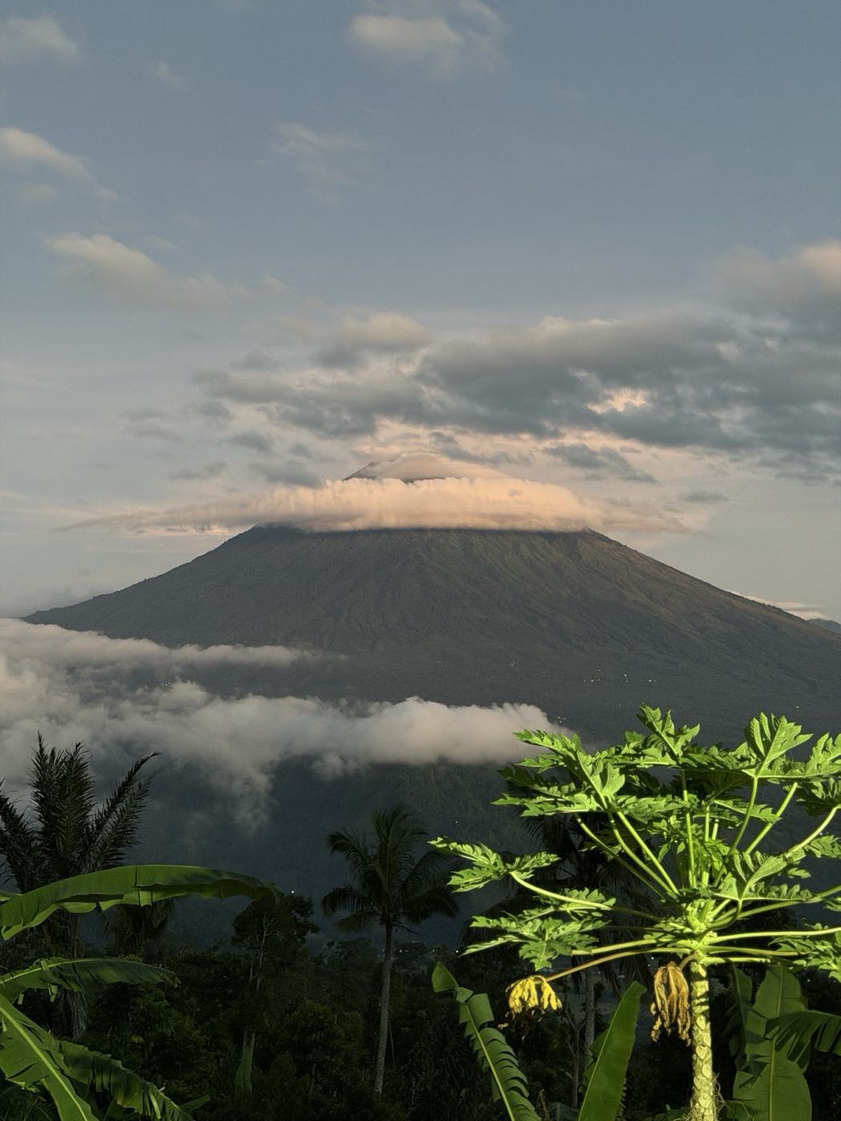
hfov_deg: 30.3
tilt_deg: +3.7
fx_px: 1555
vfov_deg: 39.7
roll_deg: +0.1
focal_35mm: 48
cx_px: 420
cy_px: 560
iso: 640
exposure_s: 1/20
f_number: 1.78
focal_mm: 6.76
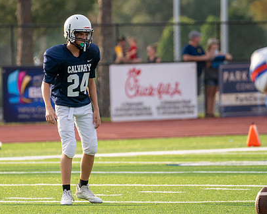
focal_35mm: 658
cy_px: 114
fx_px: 5205
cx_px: 79
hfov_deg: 2.9
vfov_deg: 2.4
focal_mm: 400
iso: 500
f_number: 5.6
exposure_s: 1/1000
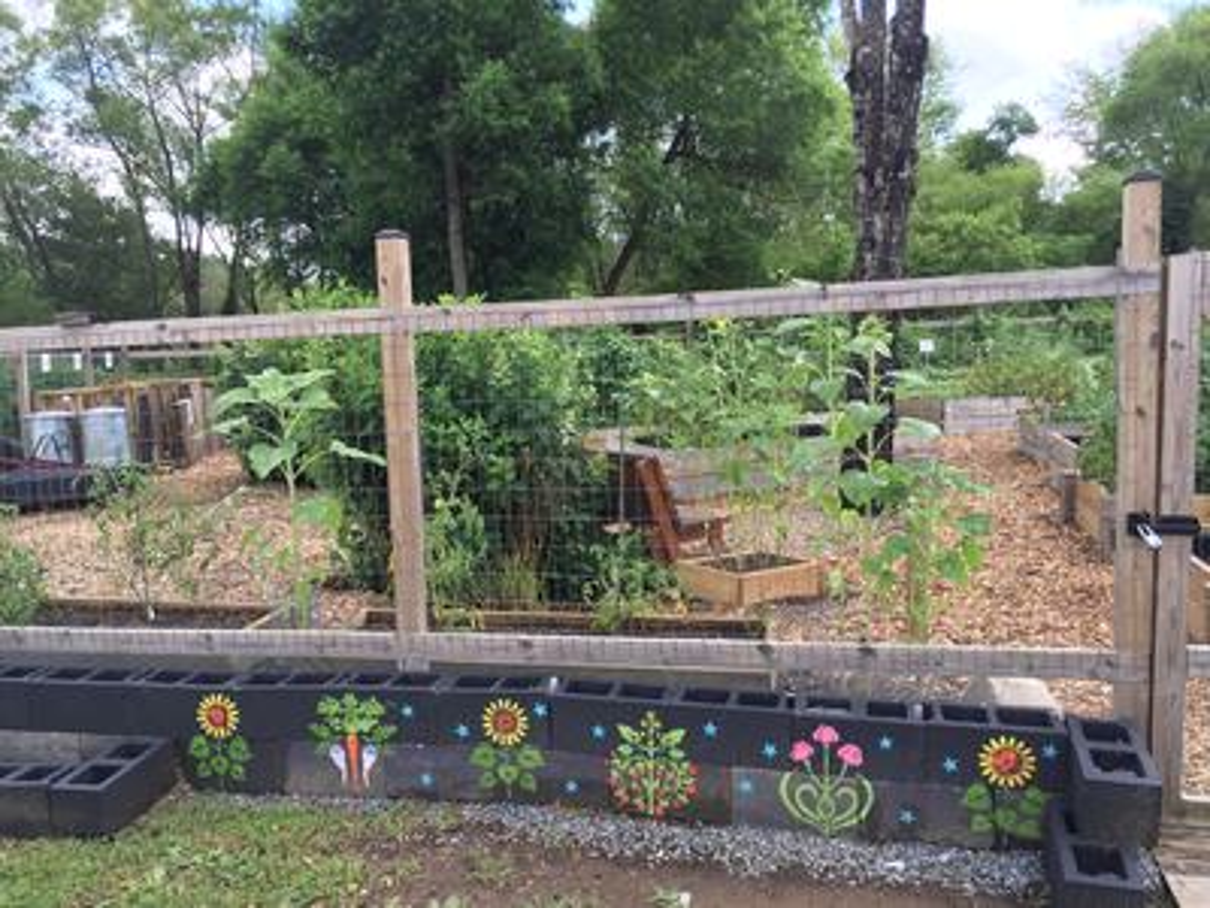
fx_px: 1014
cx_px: 605
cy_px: 454
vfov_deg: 48.2
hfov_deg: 61.7
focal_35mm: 29
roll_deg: +0.4
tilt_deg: -6.3
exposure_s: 1/200
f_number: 2.2
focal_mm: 4.15
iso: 32
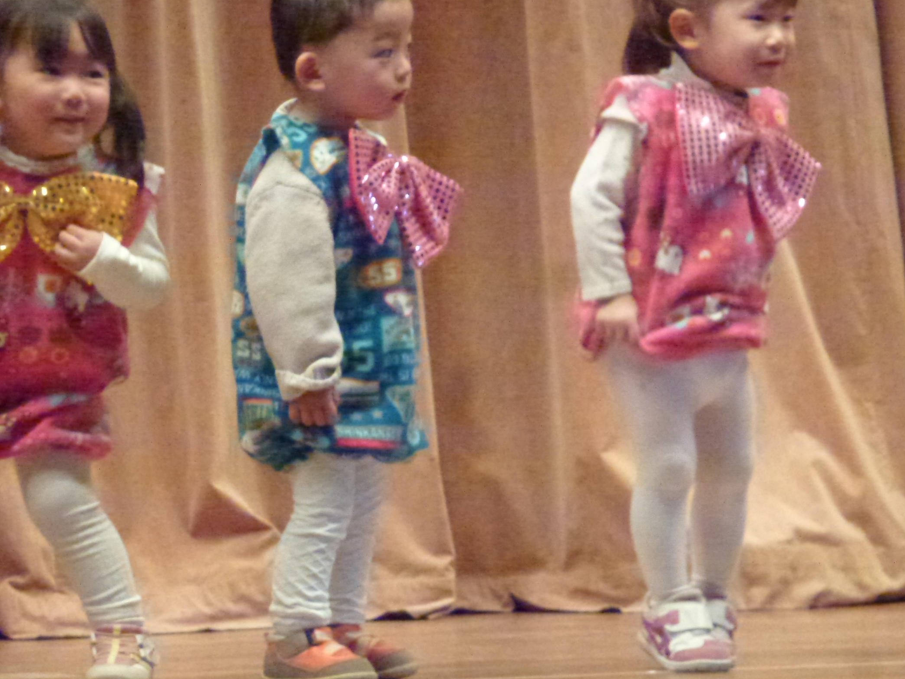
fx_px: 7451
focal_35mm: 285
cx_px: 555
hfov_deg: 6.9
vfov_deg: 5.2
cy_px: 330
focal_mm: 41.5
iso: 1600
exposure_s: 1/60
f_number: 5.6
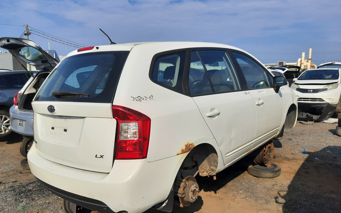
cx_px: 171
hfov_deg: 66.5
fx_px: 260
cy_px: 115
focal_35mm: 28
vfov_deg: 44.5
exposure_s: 1/3311
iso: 40
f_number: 1.7
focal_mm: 3.92
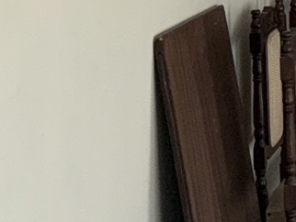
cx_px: 829
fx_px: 1224
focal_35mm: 143
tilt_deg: +0.9
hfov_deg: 10.6
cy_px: -195
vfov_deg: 9.8
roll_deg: +0.3
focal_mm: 6.76
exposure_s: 1/1261
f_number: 1.78
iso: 50
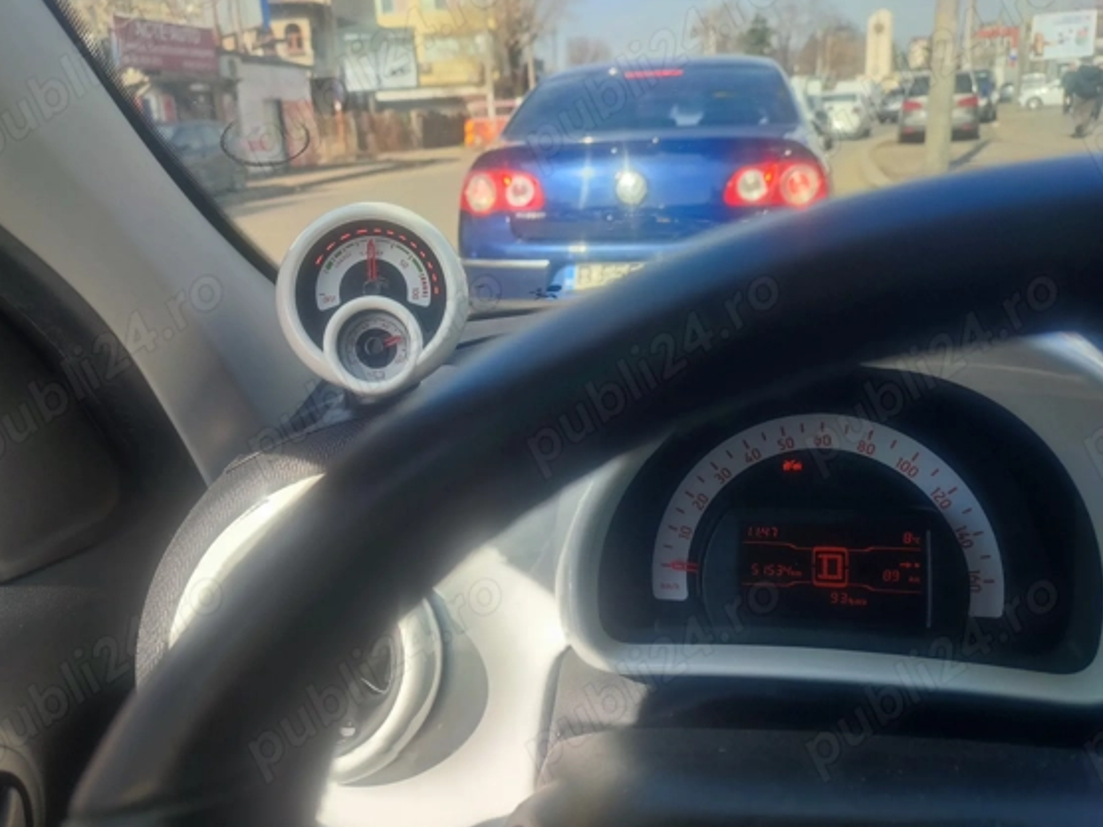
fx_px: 860
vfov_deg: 51.3
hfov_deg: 65.2
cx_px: 512
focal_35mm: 27
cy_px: 391
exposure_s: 1/100
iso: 50
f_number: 1.9
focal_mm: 6.04
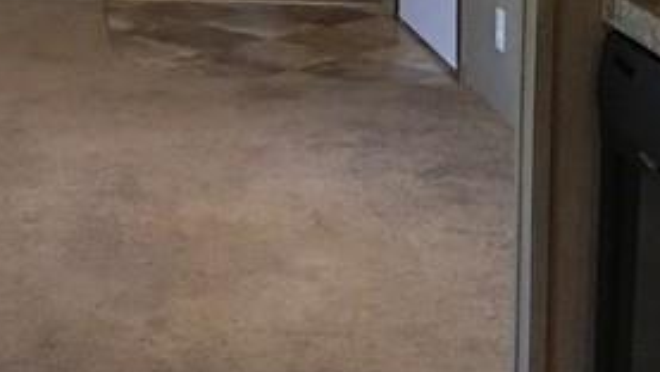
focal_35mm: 117
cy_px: -253
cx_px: -152
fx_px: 2048
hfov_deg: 17.4
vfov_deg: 9.9
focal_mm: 4.15
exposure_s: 1/30
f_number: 2.2
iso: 200
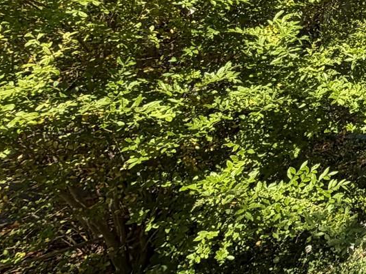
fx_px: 571
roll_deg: +0.3
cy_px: -110
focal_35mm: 54
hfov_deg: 20.9
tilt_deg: +5.9
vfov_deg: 23.0
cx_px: 688
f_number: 2.2
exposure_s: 1/770
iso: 40
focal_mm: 2.22
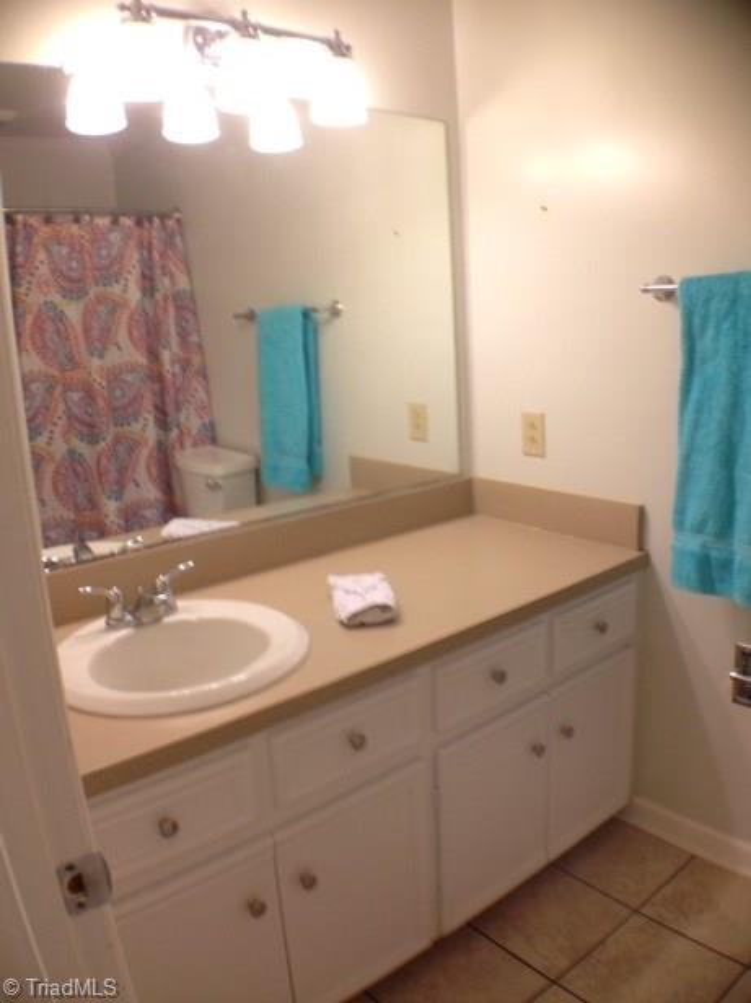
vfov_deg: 55.4
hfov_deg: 42.9
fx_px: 956
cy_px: 502
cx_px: 376
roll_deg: +2.7
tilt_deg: -9.7
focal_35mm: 33
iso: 50
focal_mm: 4.12
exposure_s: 1/20
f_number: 2.4
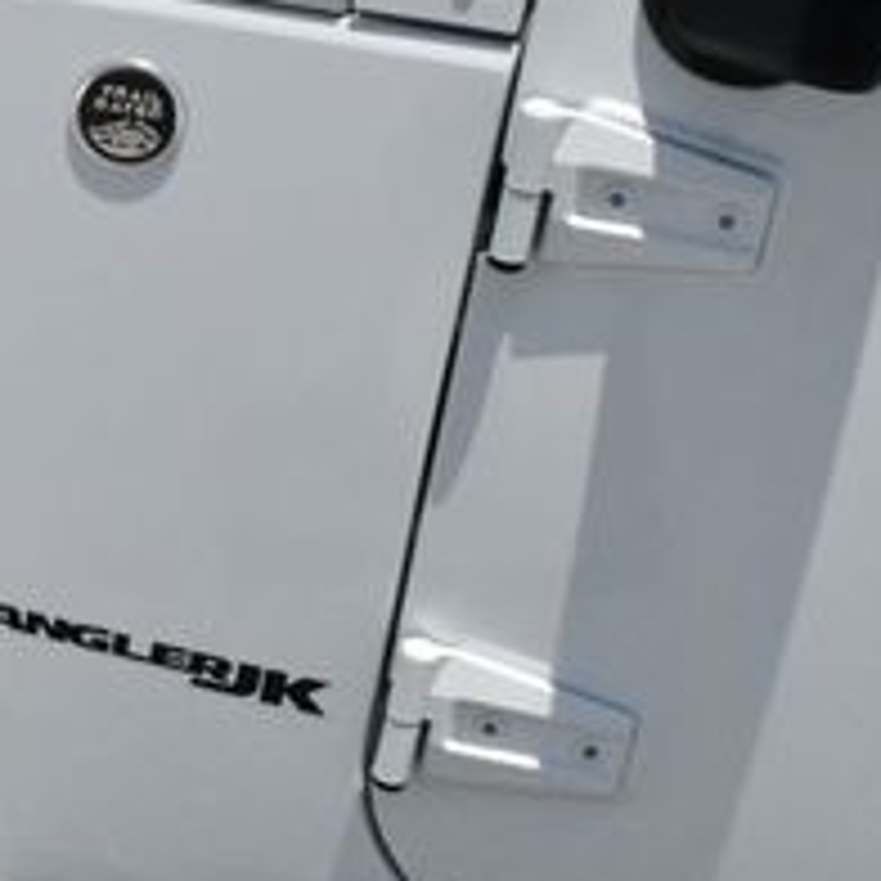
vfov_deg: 17.3
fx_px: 2879
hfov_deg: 15.9
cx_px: -467
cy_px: 216
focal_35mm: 100
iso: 100
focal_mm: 18
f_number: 11
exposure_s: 1/500
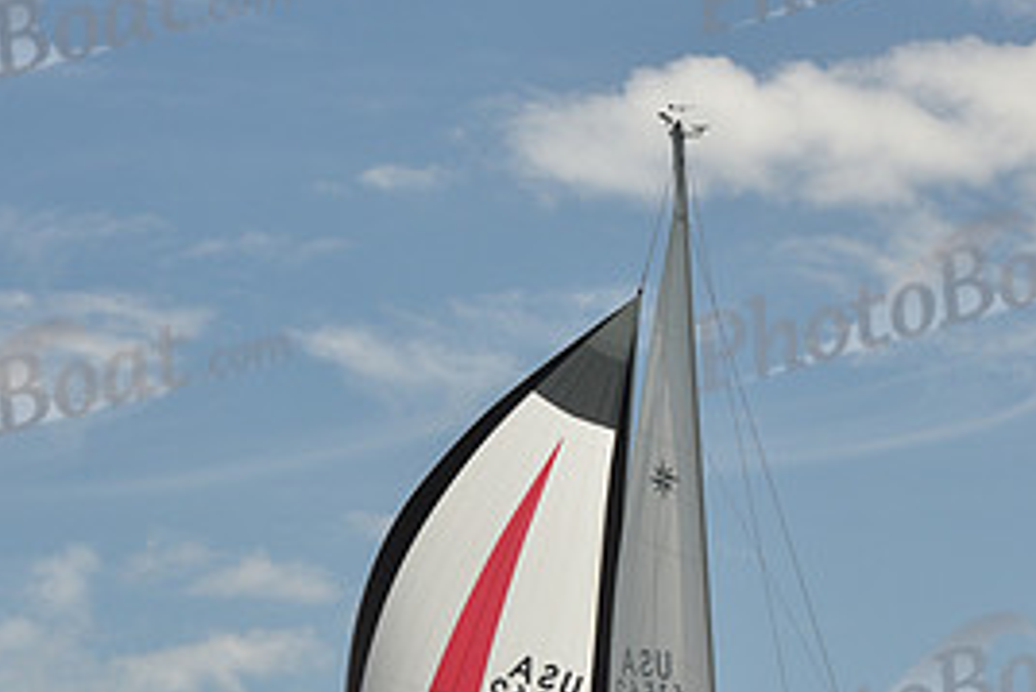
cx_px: 493
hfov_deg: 11.0
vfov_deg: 7.4
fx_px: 5355
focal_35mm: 186
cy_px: 549
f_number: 13
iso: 320
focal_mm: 86
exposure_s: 1/800
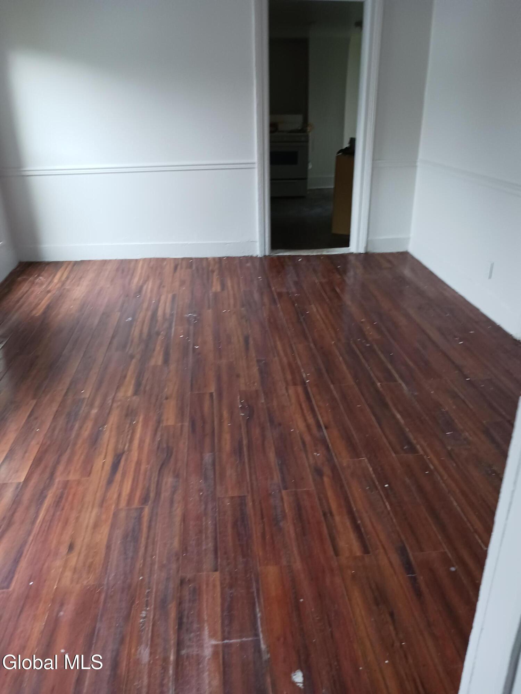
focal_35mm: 27
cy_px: 347
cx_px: 260
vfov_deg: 65.3
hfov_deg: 51.4
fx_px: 542
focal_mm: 4
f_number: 1.8
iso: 250
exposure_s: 1/25
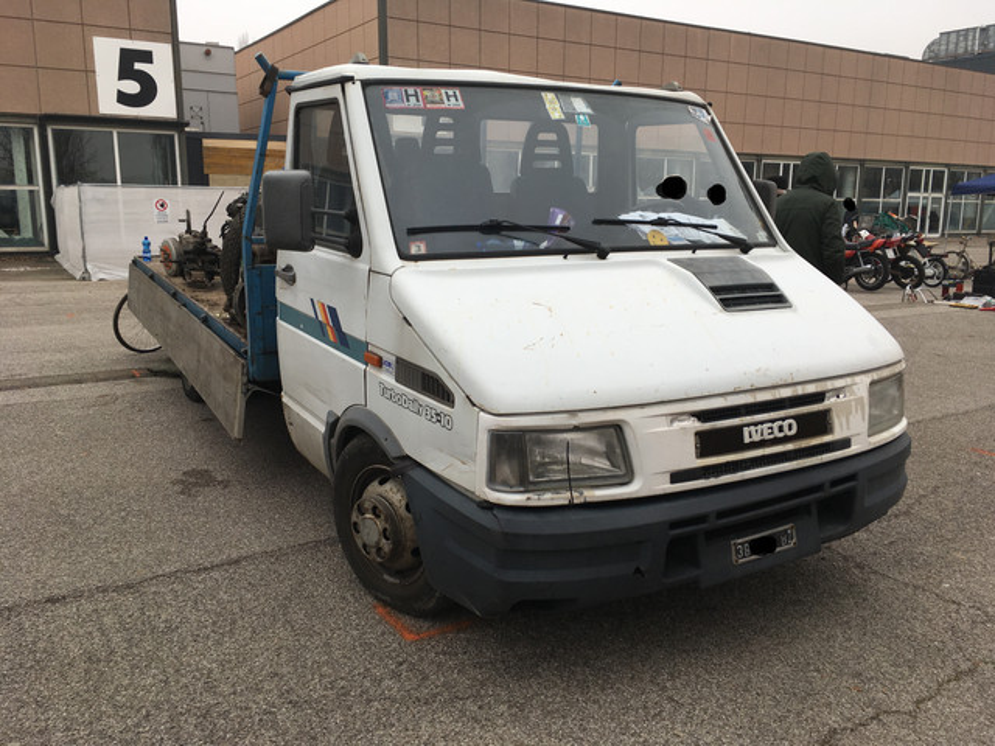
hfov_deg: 61.7
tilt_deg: -9.8
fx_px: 834
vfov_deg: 48.2
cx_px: 498
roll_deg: +1.3
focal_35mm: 29
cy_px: 373
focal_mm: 4.15
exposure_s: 1/506
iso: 25
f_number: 2.2
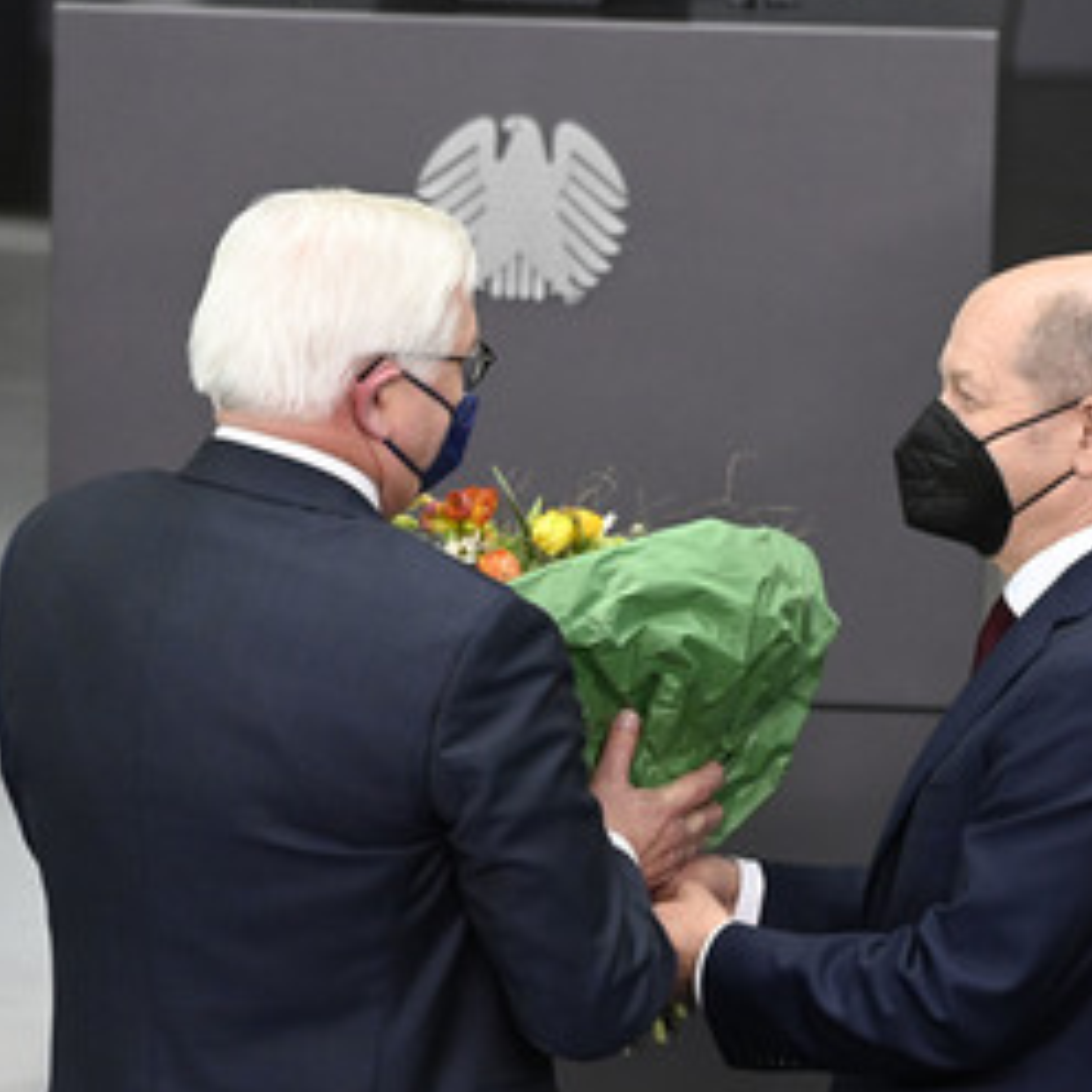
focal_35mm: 478
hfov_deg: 3.7
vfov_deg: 3.7
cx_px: 729
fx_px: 17060
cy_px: 634
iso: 8000
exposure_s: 1/400
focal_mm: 310
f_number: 5.6
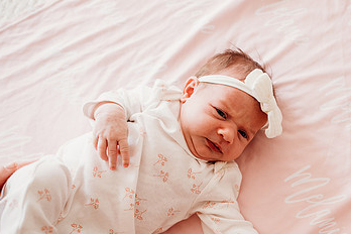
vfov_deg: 33.1
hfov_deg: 47.3
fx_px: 390
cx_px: 247
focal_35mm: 40
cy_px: 155
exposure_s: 1/250
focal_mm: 24
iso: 640
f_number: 2.5
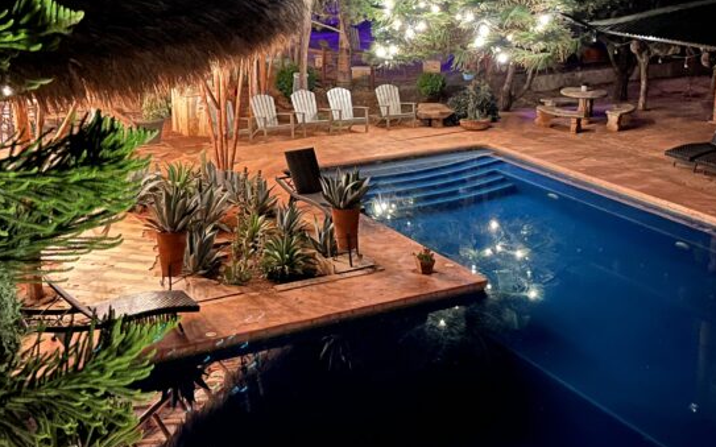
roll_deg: +0.5
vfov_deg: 24.8
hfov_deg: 38.9
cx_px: 332
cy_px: 181
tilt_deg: -16.5
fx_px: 1014
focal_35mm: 52
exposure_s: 1/2
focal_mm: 5.1
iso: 1000
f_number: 1.6
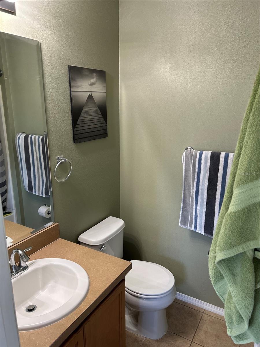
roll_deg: +0.7
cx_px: 130
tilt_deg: -15.4
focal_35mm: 26
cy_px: 174
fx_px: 260
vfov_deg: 67.3
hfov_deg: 53.1
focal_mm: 5.7
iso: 80
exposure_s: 1/60
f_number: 1.5
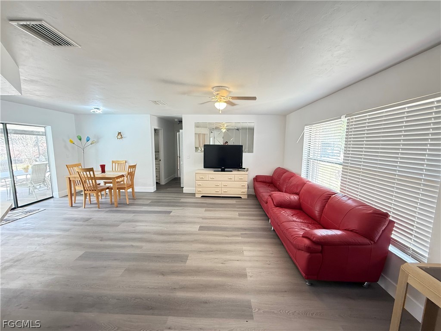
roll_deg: -0.6
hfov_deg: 102.1
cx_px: 220
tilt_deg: -6.7
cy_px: 166
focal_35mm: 14
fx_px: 178
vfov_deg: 85.7
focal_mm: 2.22
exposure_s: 1/60
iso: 500
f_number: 2.2
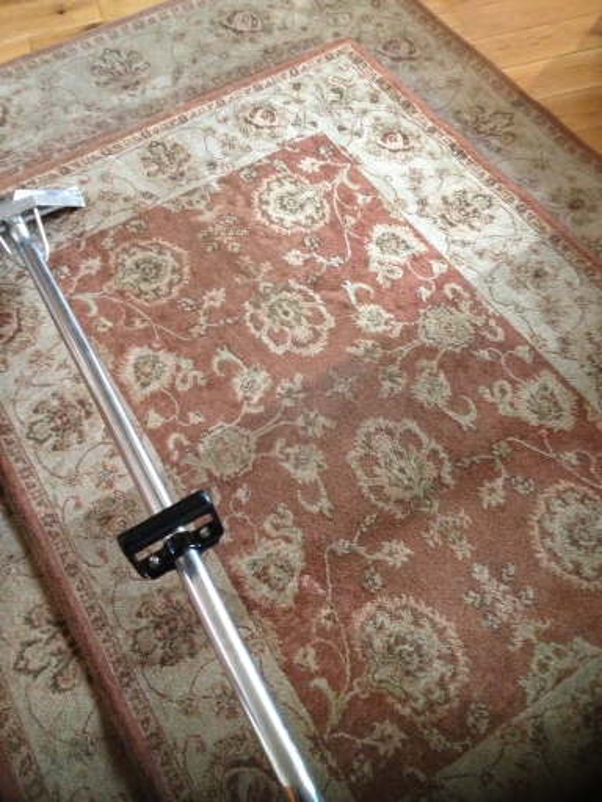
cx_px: 301
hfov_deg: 40.7
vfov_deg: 52.6
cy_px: 401
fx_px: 812
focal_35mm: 35
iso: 400
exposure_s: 1/20
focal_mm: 4.28
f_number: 2.4
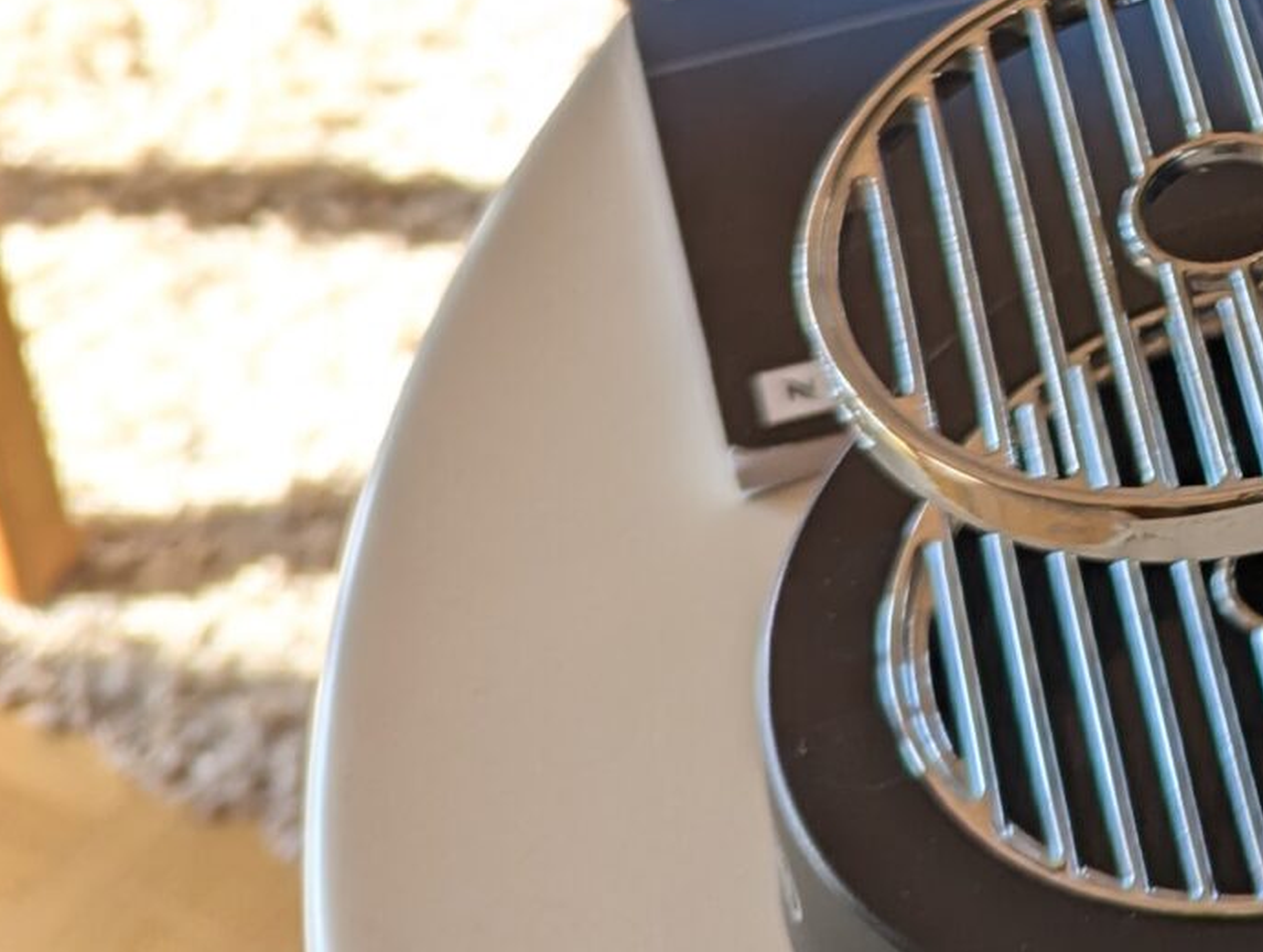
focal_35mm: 89
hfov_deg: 18.2
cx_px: 2154
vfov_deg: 16.0
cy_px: -168
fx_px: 3253
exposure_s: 1/138
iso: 31
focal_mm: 6.81
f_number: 1.85
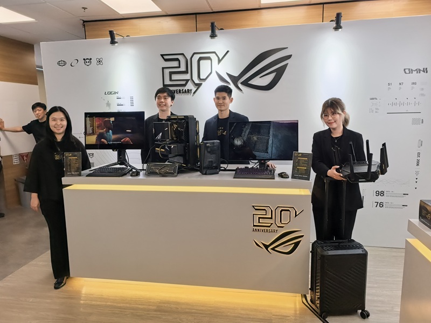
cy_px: 162
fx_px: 299
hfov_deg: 71.6
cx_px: 216
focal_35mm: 24
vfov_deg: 56.8
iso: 125
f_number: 4
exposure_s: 1/100
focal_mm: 8.5
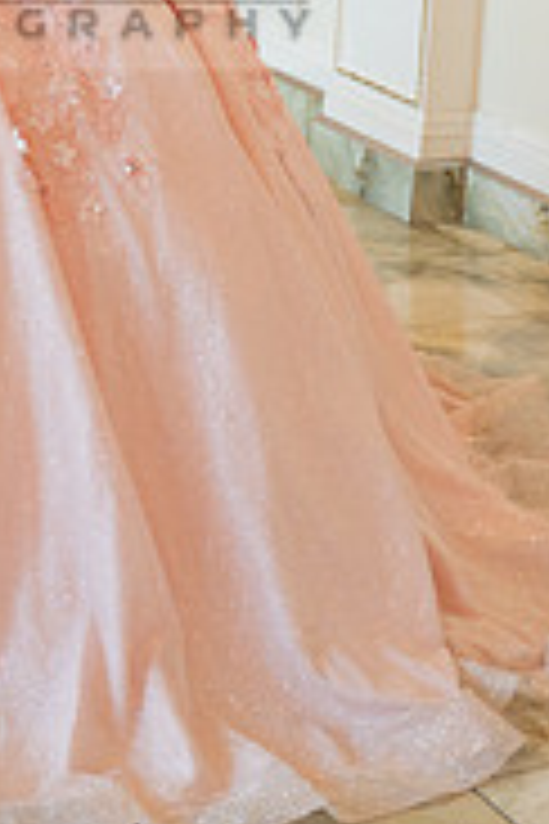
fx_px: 2402
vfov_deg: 18.5
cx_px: -211
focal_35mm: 105
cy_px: -159
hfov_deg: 12.5
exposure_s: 1/100
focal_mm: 24
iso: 400
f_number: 2.8
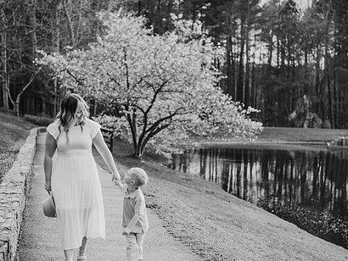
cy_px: 144
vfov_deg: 21.6
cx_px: 188
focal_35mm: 68
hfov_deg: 28.5
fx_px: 684
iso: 125
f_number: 2.2
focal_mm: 50
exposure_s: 1/640
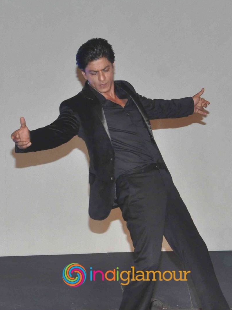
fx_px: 1090
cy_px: 174
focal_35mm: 122
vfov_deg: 16.1
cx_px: 126
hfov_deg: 12.1
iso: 1000
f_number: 8
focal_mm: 40
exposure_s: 1/200
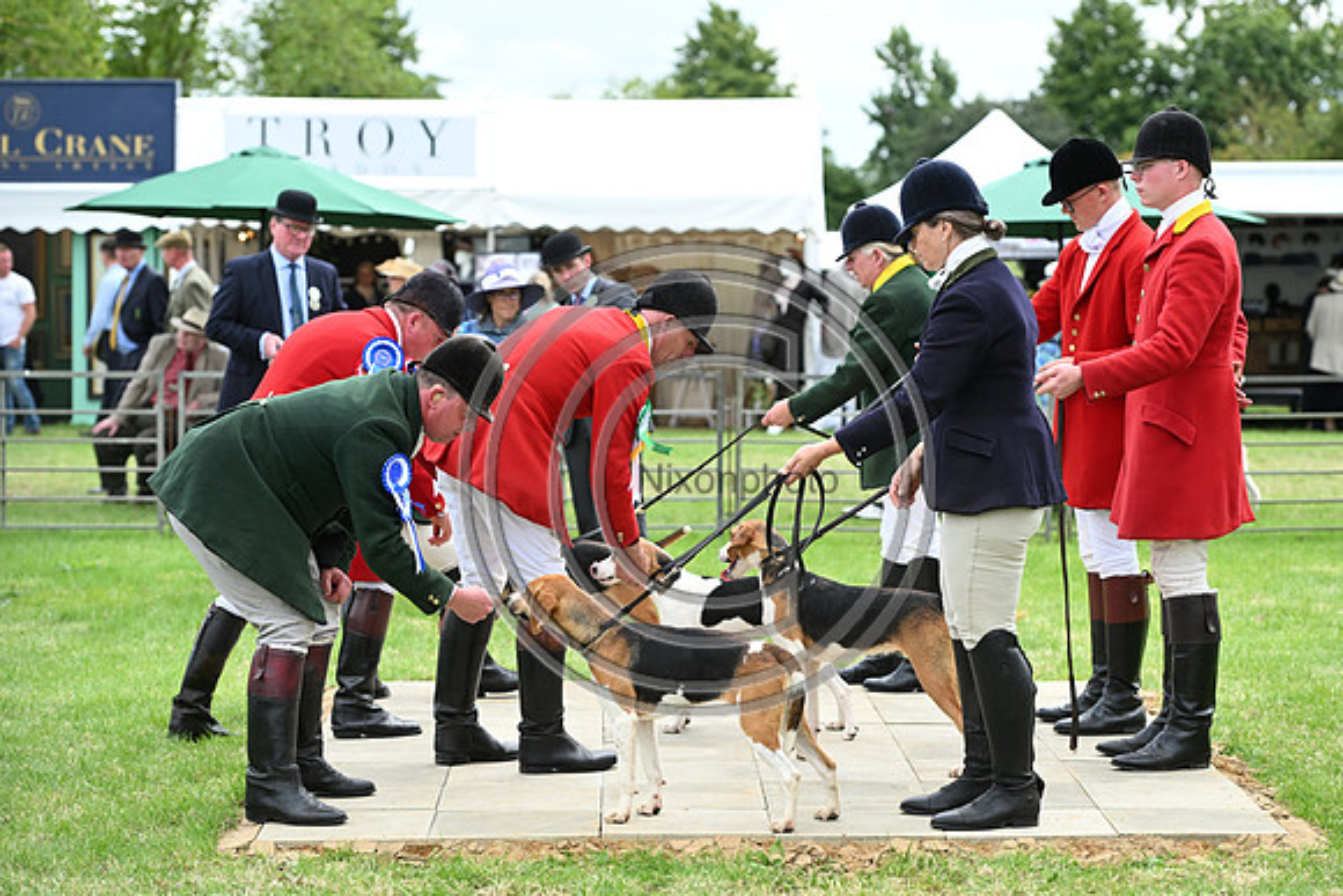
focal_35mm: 102
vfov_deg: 13.4
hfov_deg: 20.0
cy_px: 448
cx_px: 672
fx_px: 3806
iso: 360
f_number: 4
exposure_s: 1/1000
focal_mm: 102
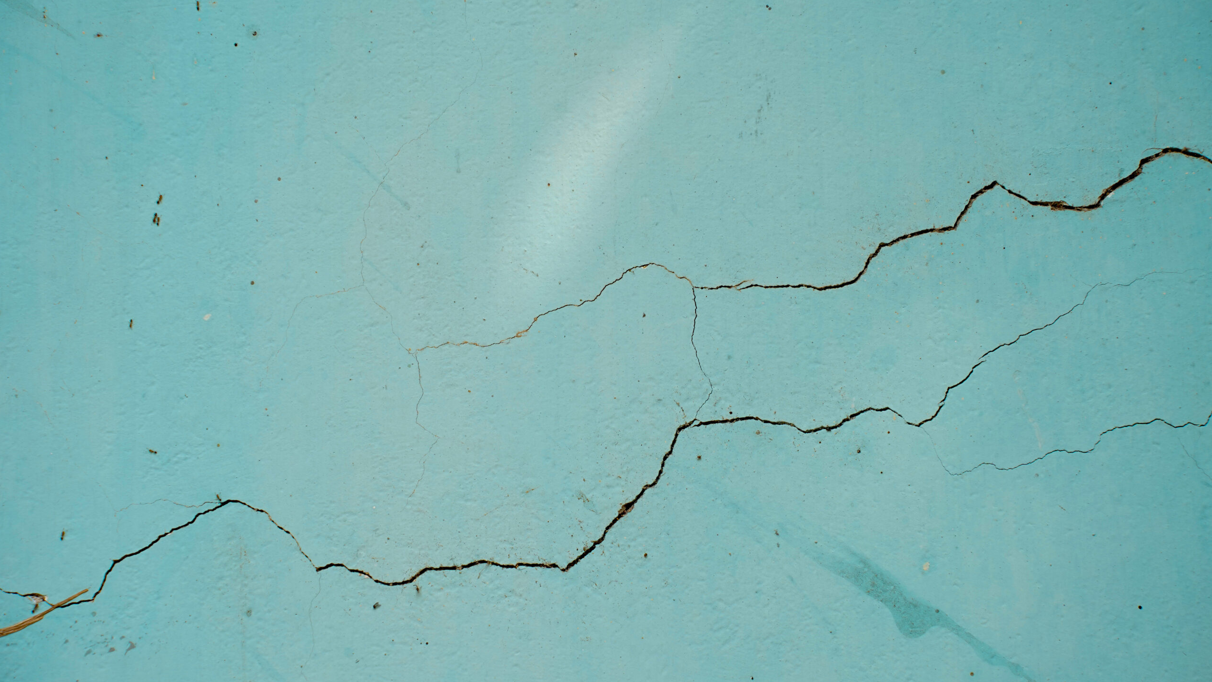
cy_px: 342
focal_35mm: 79
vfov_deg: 15.3
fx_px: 2539
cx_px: 607
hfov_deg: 26.9
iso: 250
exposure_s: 1/200
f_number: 5
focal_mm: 75
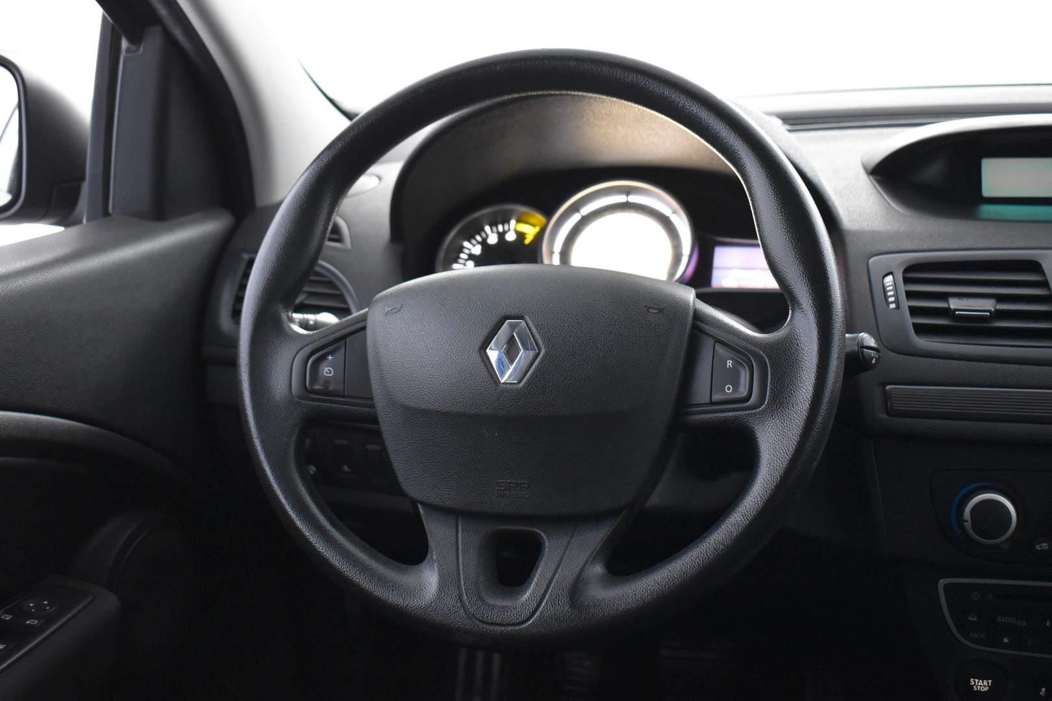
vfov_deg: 31.9
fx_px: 1227
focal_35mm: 42
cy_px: 350
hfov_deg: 46.4
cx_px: 526
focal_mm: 28
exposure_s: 1/15
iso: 3200
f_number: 4.2
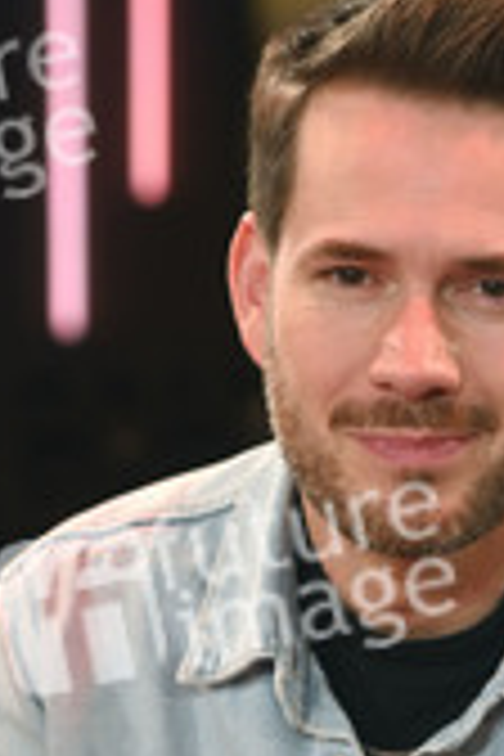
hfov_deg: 10.5
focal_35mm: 131
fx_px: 2751
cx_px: 356
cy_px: 814
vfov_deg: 15.3
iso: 1250
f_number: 2.5
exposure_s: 1/400
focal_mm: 55
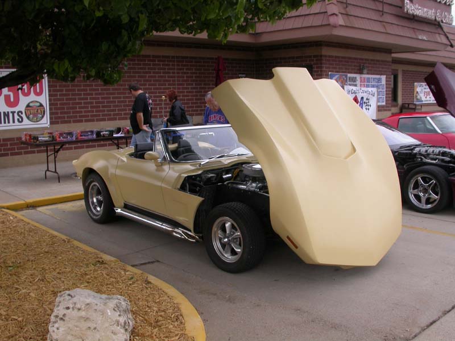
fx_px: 499
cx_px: 228
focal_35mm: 38
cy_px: 170
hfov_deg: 49.0
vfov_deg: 37.7
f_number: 5.3
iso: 100
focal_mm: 7.85
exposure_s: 1/218
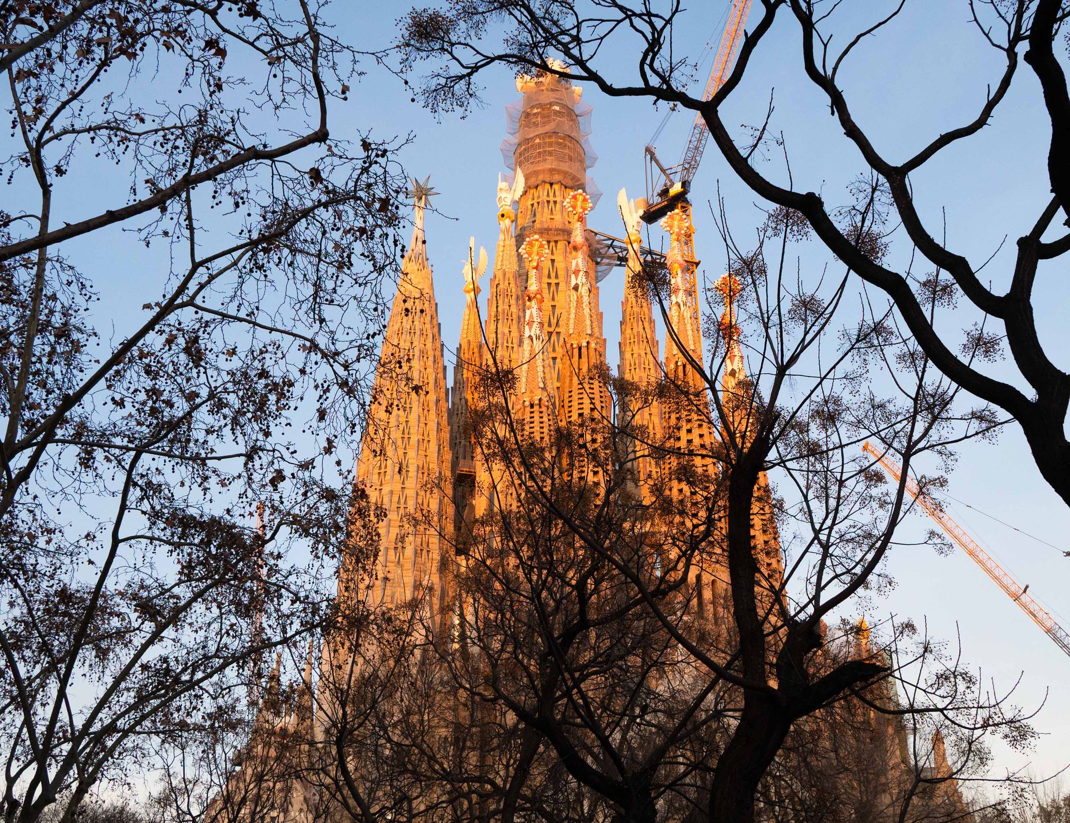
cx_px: 580
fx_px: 1260
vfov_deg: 36.2
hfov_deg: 46.0
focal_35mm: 40
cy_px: 419
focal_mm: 25
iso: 1250
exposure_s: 1/500
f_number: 6.3
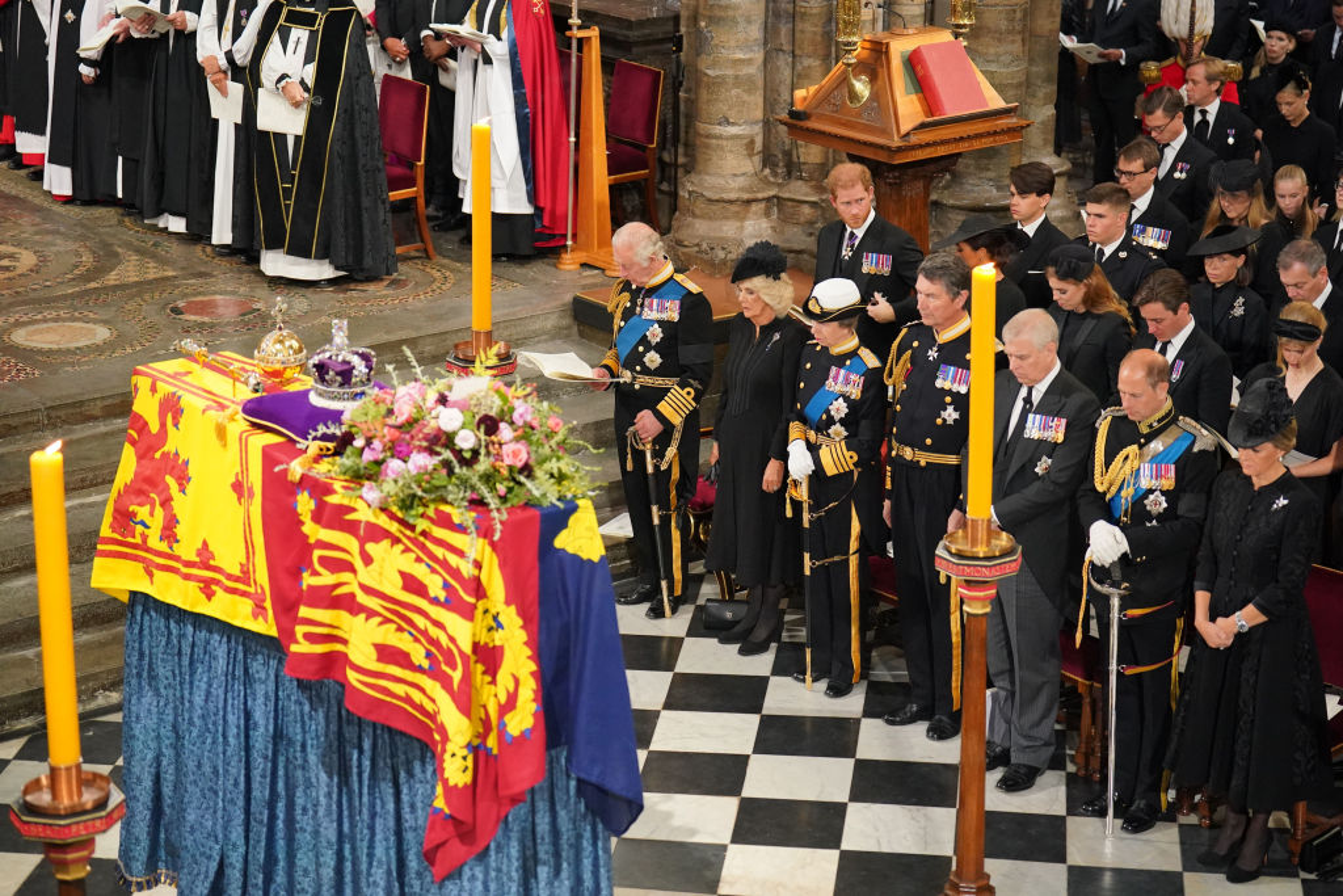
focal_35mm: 76
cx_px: 672
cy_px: 448
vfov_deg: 18.0
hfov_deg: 26.6
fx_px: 2835
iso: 5000
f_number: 2.8
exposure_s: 1/250
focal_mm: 76
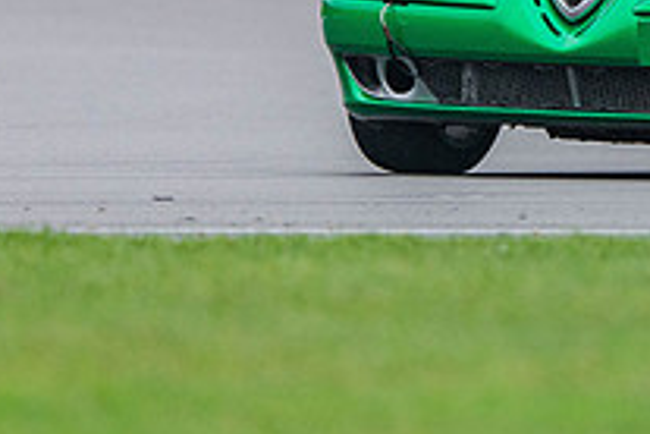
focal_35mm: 1714
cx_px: 860
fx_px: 30945
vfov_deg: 0.8
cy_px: -17
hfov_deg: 1.2
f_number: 5.6
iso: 900
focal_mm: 500
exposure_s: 1/640
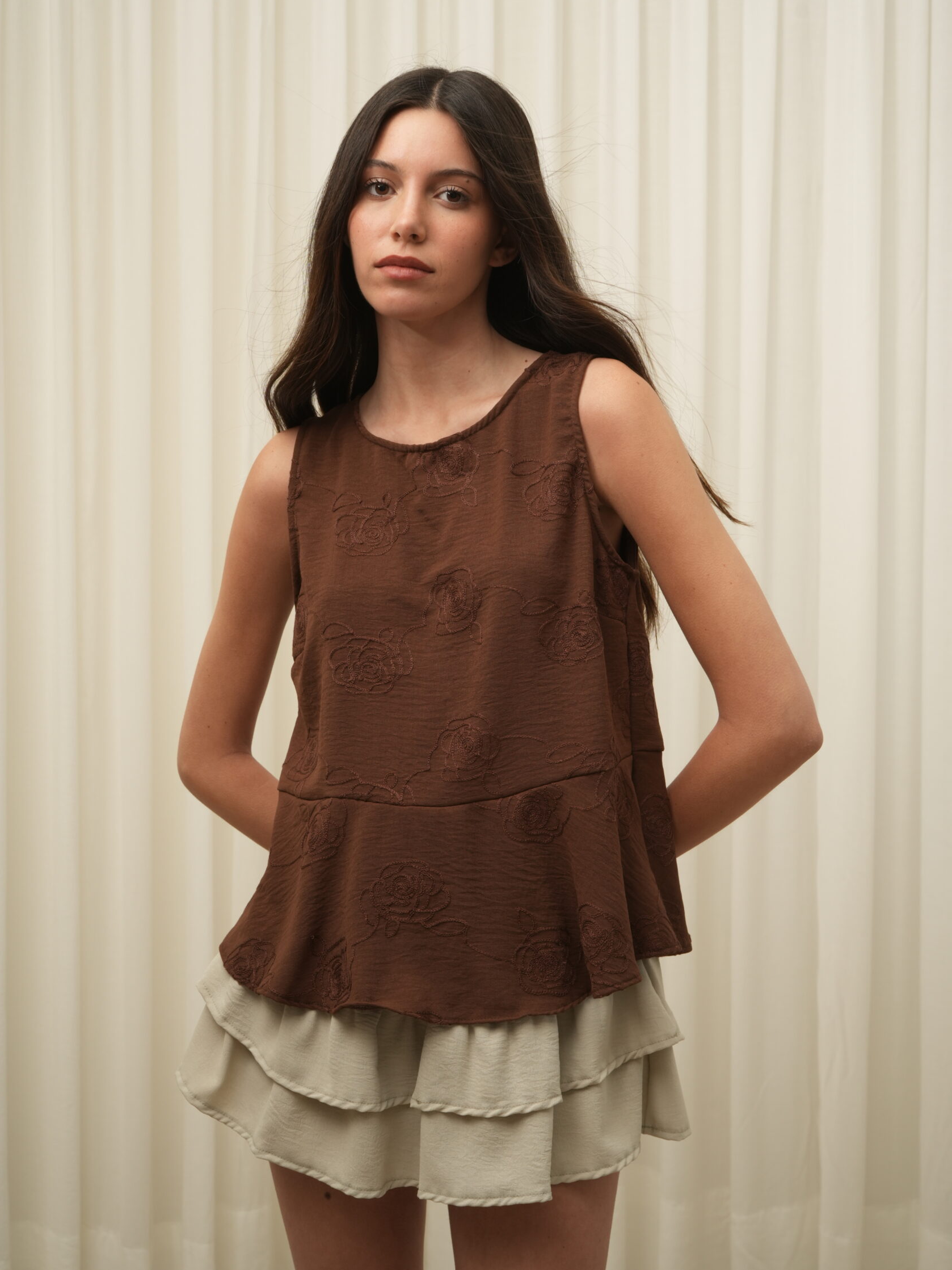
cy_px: 606
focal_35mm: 55
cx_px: 469
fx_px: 2017
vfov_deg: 34.9
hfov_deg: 26.6
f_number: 8
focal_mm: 50
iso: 500
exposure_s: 1/125
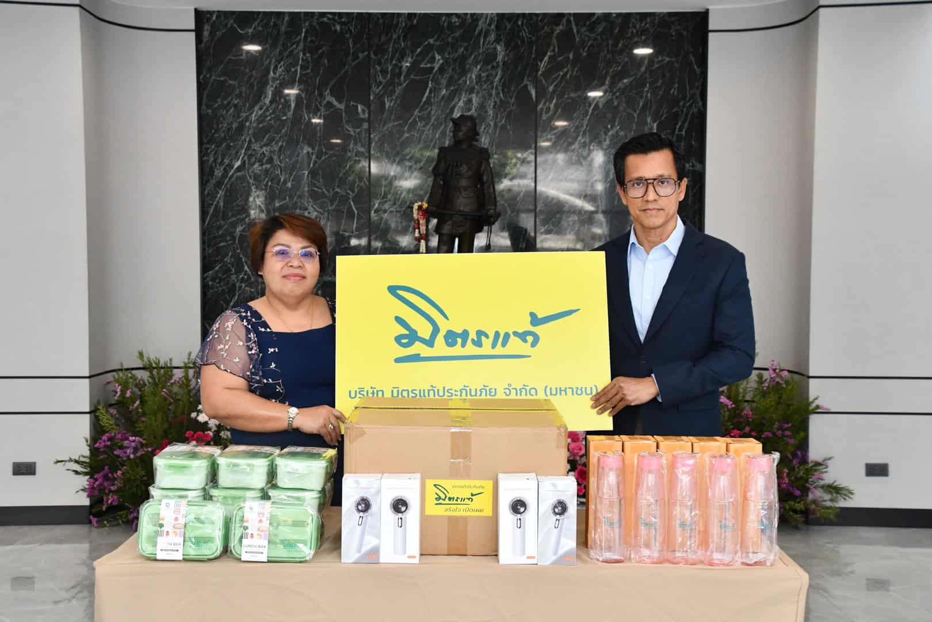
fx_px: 1165
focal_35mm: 45
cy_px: 311
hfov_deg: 43.6
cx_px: 466
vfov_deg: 29.9
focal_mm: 30
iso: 2000
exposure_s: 1/100
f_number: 9
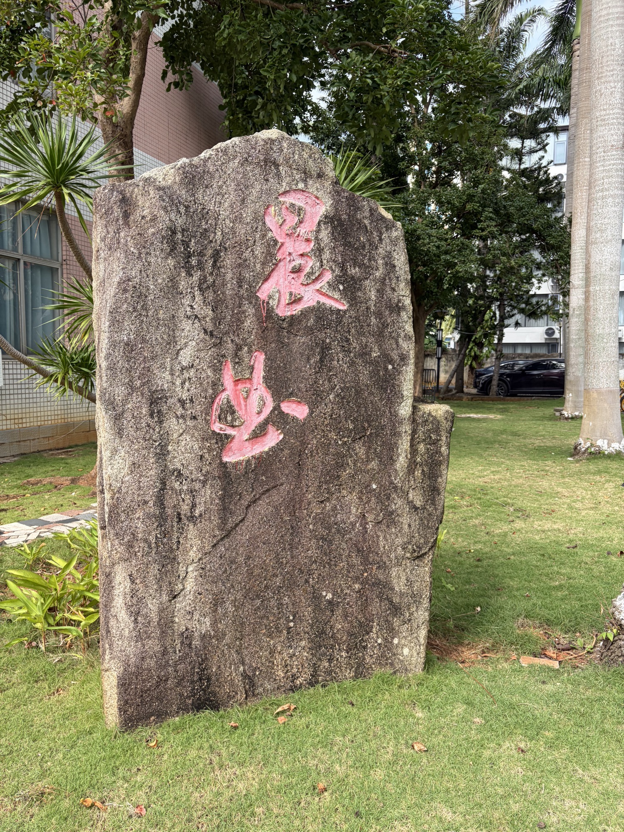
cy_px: 416
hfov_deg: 53.1
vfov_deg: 67.3
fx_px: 625
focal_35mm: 26
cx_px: 312
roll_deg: -1.1
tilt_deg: -4.1
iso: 50
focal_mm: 5.96
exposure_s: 1/973
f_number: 1.6
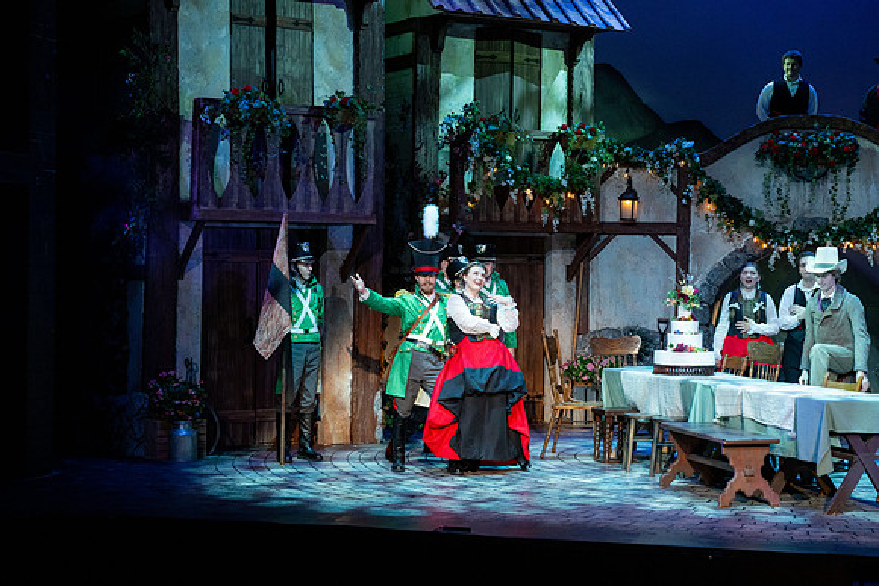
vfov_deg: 19.5
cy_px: 293
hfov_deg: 28.8
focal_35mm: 70
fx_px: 1709
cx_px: 440
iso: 1600
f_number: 5.6
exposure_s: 1/160
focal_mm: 70
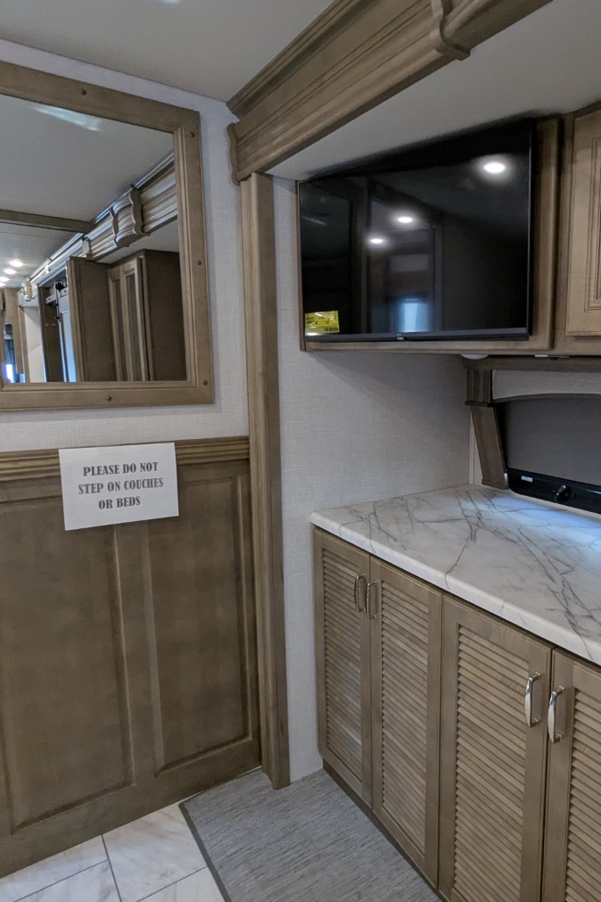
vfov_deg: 76.1
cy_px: 456
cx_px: 463
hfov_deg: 52.3
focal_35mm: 23
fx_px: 576
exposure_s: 1/86.7
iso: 282
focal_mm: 2.35
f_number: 2.2
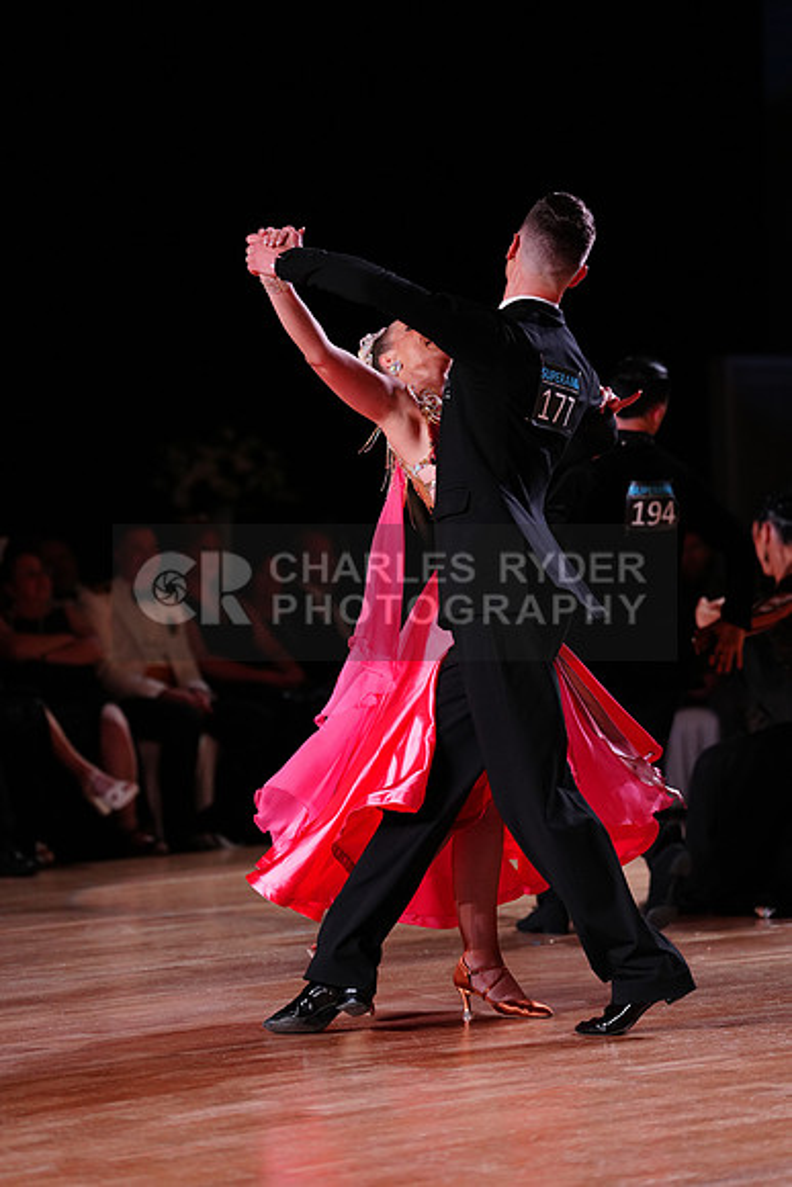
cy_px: 594
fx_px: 4452
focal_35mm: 135
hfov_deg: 10.2
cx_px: 396
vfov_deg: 15.2
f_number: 2.8
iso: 1250
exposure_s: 1/400
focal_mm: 135
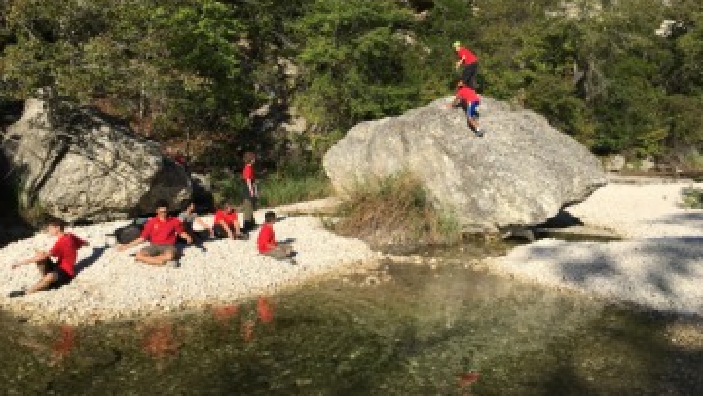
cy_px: 156
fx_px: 596
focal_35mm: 32
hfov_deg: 61.0
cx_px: 352
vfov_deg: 36.5
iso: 25
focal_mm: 4.15
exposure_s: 1/1789
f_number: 2.2
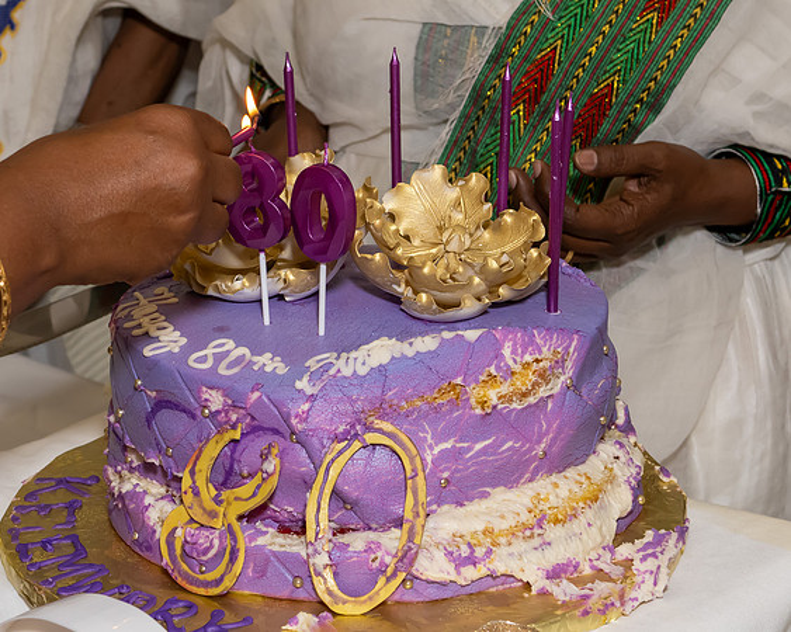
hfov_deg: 18.9
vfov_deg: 15.1
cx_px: 306
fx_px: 2378
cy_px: 250
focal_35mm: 102
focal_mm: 45
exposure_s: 1/250
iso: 1250
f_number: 7.1
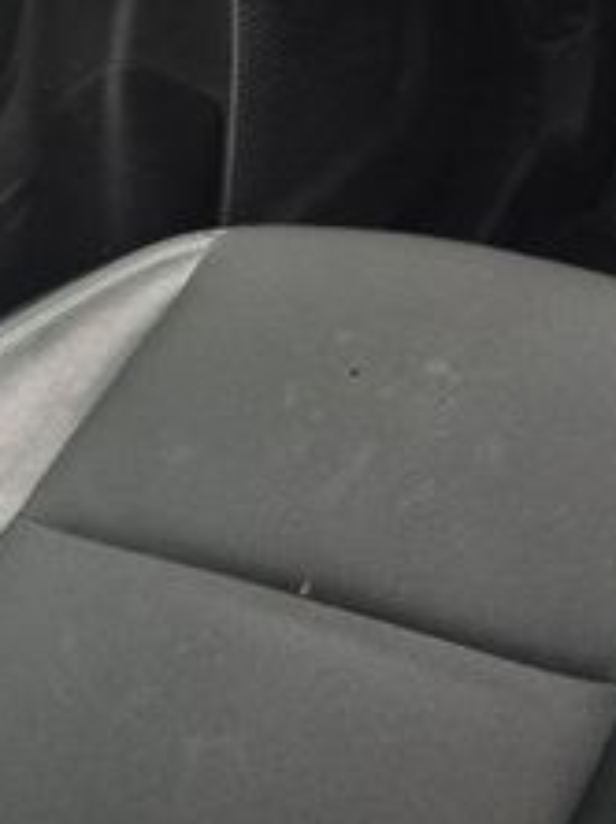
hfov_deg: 15.4
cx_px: 1087
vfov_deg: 22.7
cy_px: 15
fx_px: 1973
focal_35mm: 83
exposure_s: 1/100
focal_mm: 5.4
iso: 500
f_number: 1.8
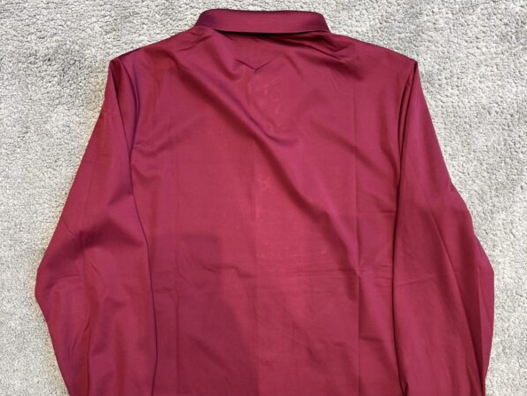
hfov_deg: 52.6
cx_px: 264
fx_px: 533
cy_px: 250
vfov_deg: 40.4
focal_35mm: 35
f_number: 1.5
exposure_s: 1/100
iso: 64
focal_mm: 5.7
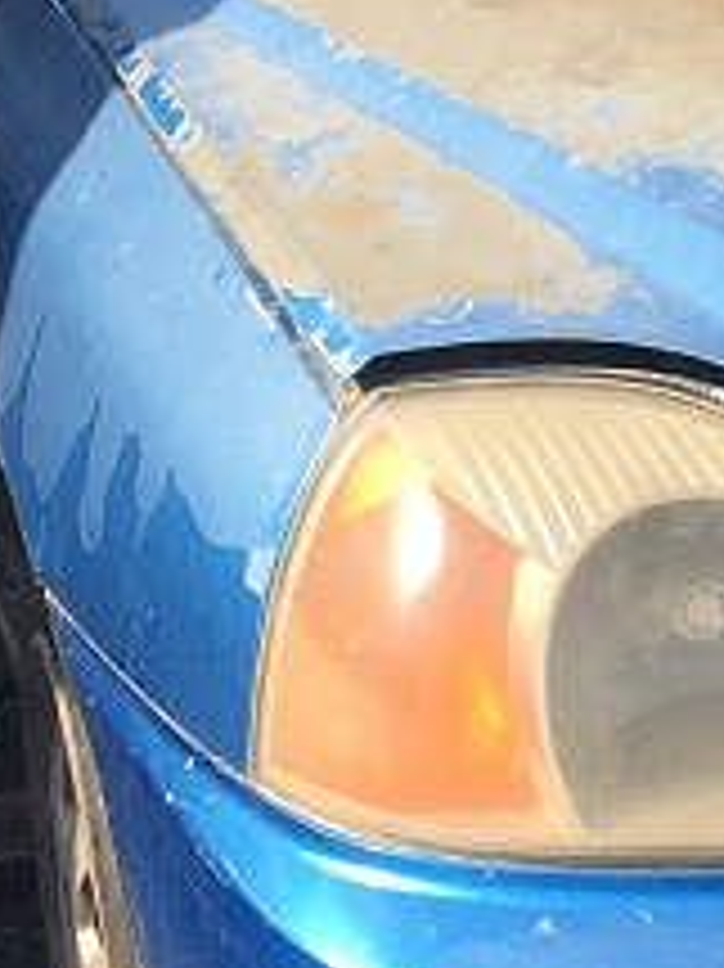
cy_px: 164
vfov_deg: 17.9
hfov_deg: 12.9
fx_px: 3043
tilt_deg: -12.3
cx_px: 1064
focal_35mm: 109
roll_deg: -0.3
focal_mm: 4.15
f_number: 2.2
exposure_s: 1/874
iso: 25
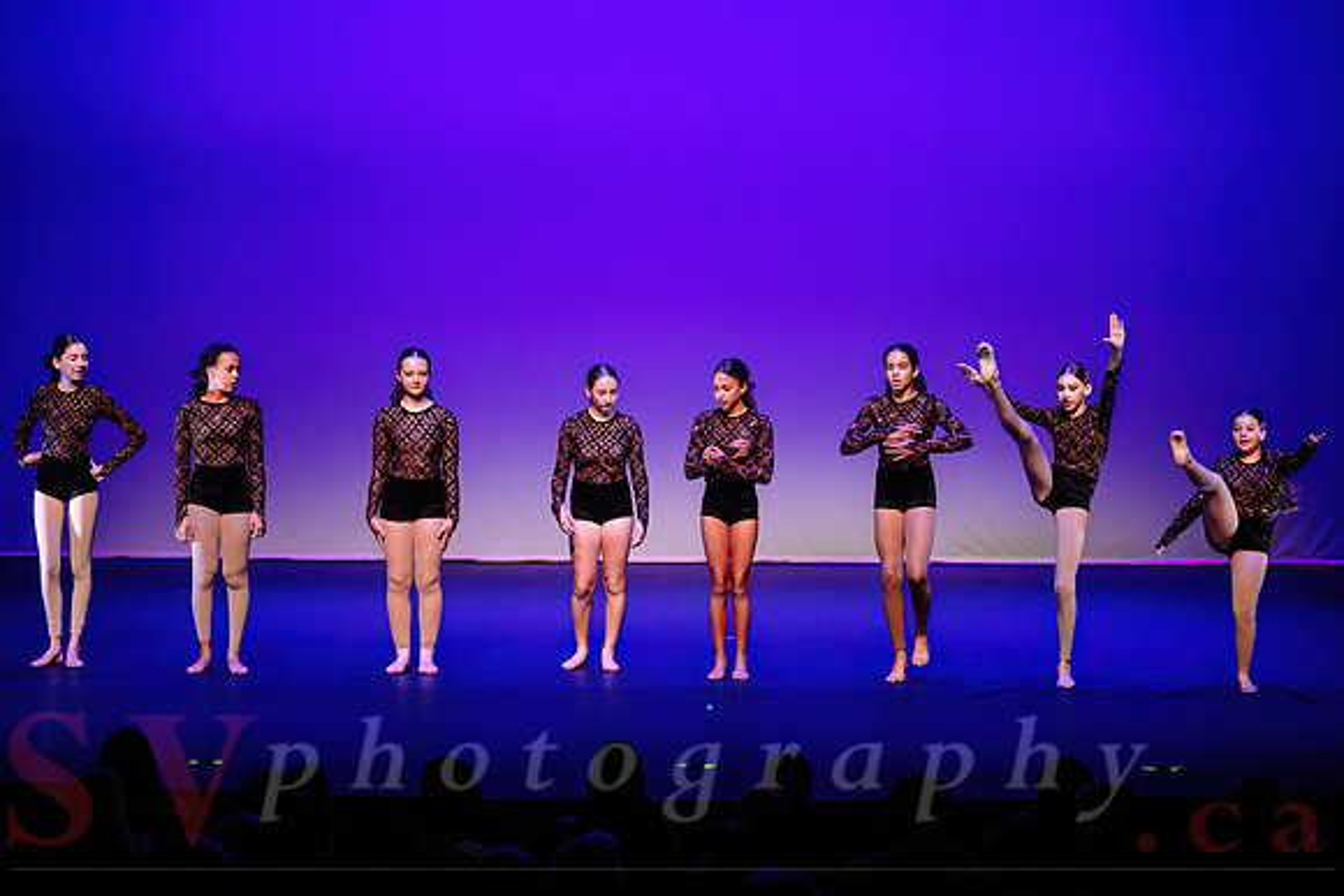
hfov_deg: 22.4
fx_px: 3392
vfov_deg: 15.1
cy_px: 416
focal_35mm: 91
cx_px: 638
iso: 1600
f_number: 2.8
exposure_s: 1/400
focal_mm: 82
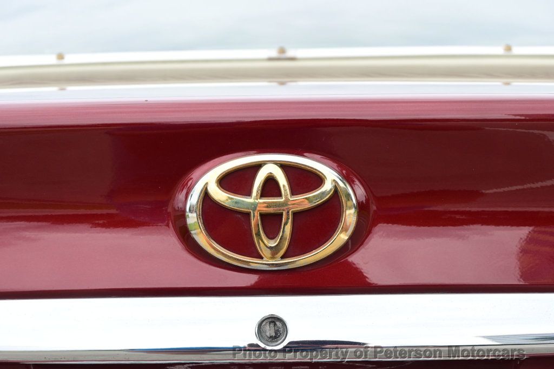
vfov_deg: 20.1
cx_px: 277
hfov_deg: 29.9
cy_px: 184
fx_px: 1038
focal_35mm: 68
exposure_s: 1/160
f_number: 6
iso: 100
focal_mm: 45
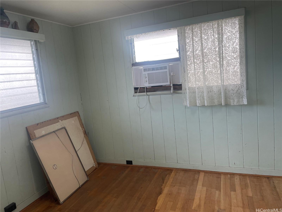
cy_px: 106
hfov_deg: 67.3
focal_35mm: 26
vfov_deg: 53.1
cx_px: 141
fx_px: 212
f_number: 1.6
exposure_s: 1/120
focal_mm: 4.2
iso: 80
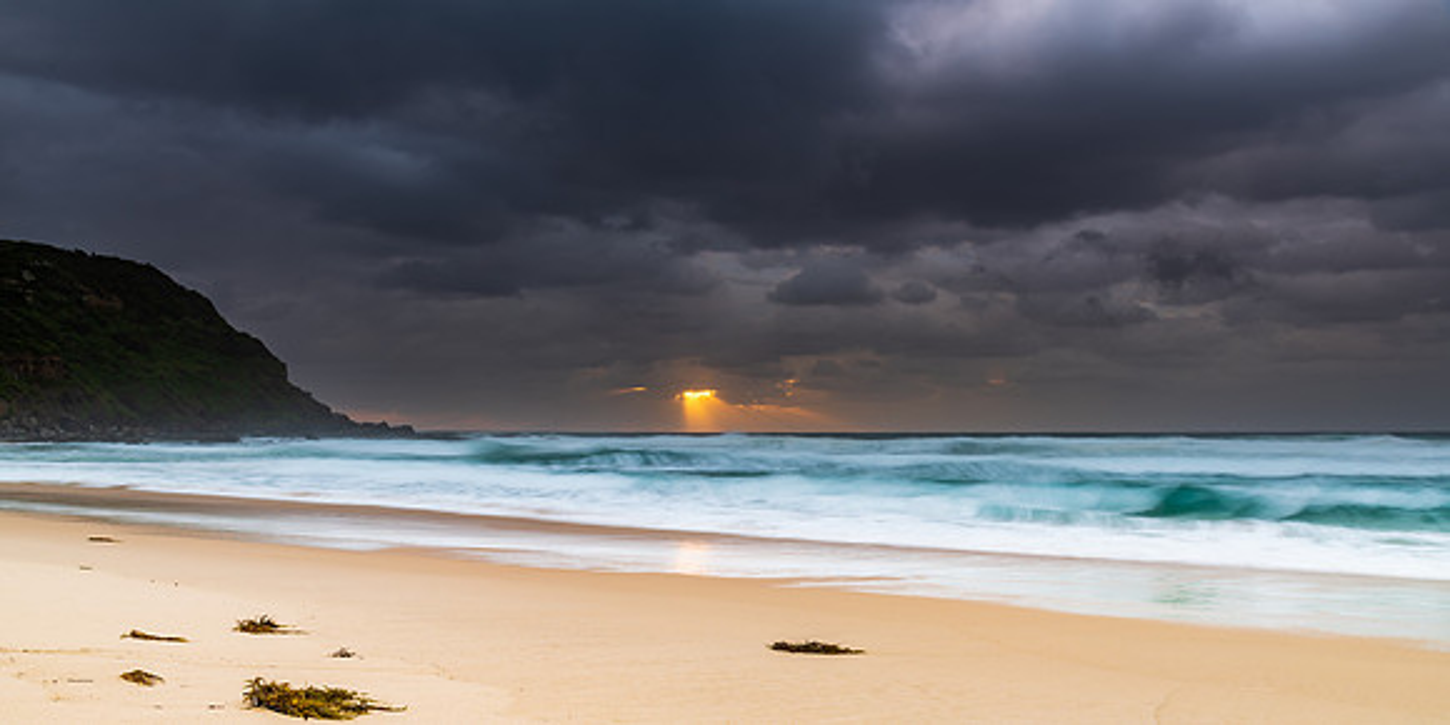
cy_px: 483
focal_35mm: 35
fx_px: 1294
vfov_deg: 31.1
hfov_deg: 58.5
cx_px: 727
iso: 31
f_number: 10
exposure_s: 2
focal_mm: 32
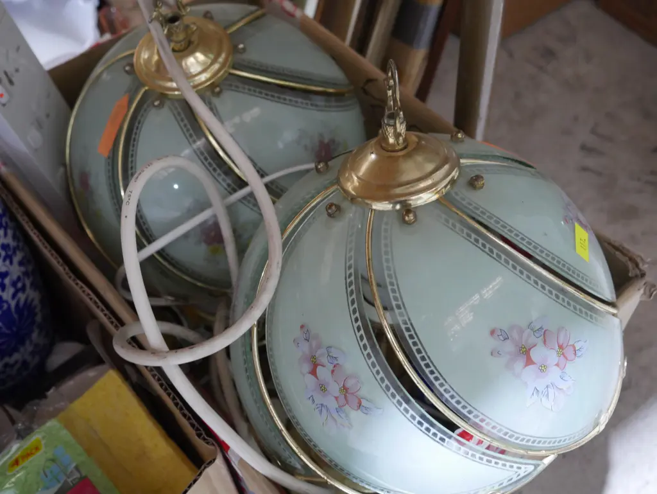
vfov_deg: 34.4
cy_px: 247
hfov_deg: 44.8
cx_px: 328
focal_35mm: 42
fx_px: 798
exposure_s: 1/60
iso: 2000
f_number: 4.6
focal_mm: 21
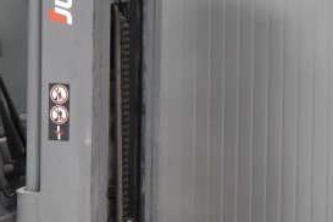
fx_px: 1341
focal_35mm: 145
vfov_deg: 9.5
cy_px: 78
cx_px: -105
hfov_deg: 13.6
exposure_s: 1/30
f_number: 5
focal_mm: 22
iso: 1600
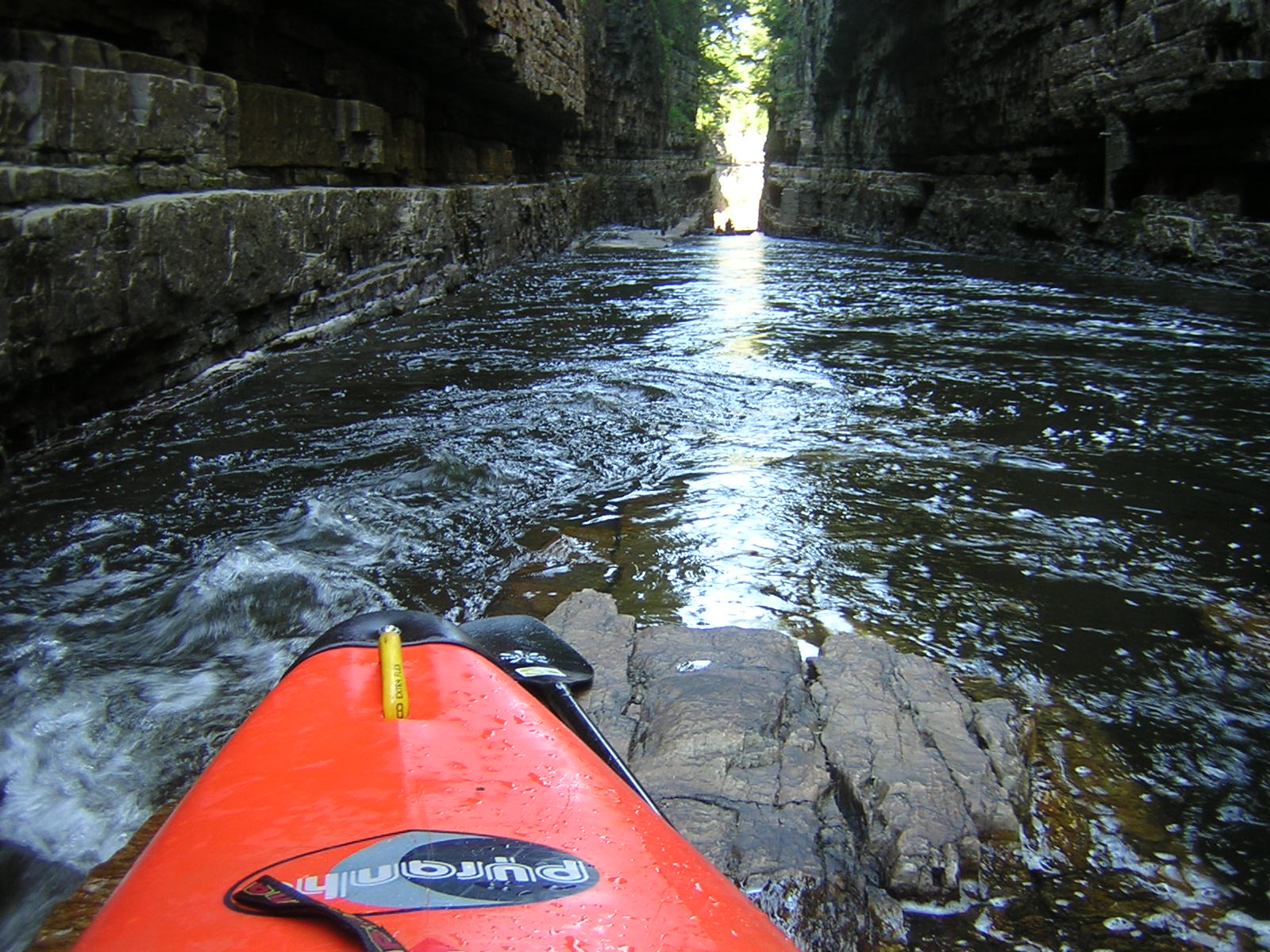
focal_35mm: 36
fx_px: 1321
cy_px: 476
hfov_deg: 51.4
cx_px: 635
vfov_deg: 39.7
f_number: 2.6
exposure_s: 1/30.5
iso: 100
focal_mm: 4.7
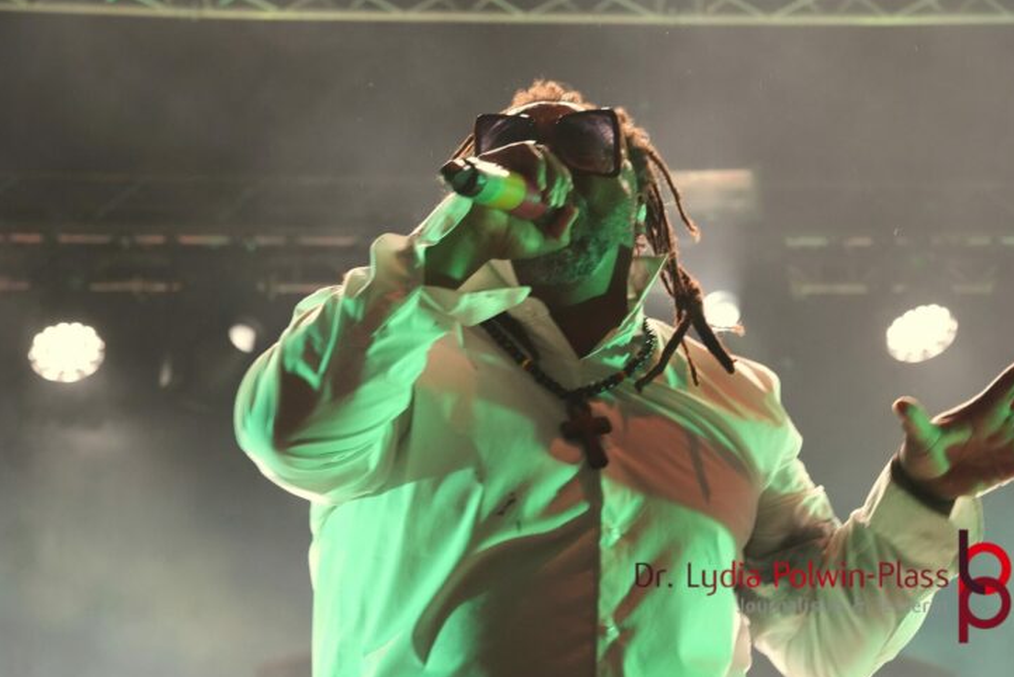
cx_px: 511
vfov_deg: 16.2
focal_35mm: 85
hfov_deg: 24.0
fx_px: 2382
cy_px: 348
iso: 4000
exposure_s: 1/160
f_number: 4.5
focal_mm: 53
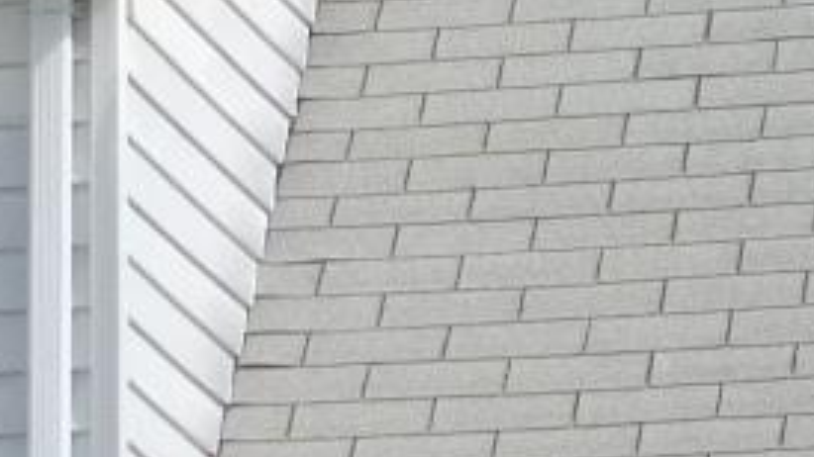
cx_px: -829
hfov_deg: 4.5
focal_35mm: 472
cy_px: 1157
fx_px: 10186
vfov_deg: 2.6
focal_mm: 10.3
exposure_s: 1/640
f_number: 4.7
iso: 100
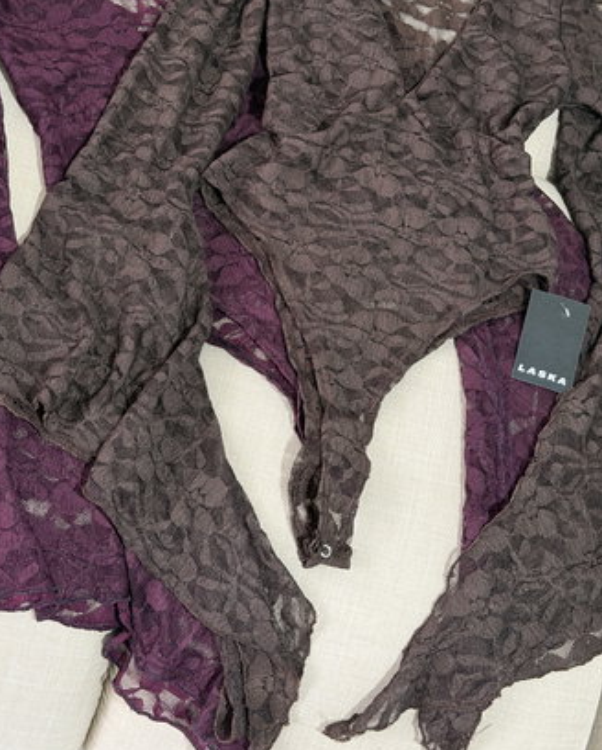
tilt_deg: -59.2
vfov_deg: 30.8
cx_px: 266
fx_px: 1357
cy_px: 294
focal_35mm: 61
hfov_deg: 25.0
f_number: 1.78
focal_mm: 6.76
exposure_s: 1/25
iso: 500
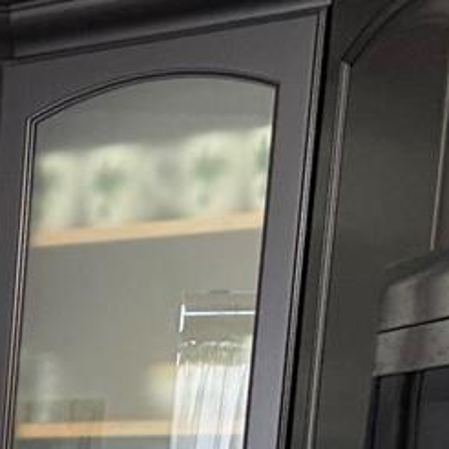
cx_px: -593
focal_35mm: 138
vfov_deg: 11.4
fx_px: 2025
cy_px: 887
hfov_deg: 10.9
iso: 400
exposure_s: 1/60
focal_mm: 6.76
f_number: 1.78
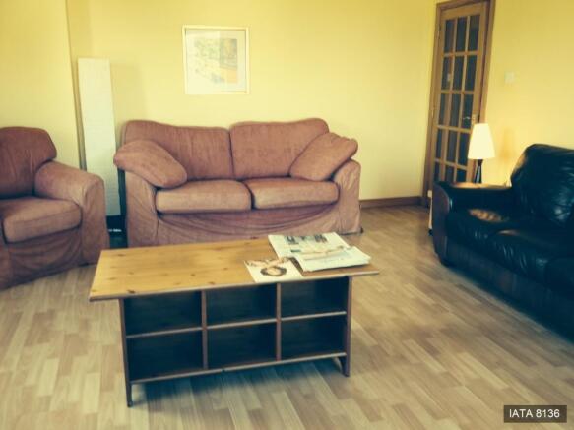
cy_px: 215
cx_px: 287
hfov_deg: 52.6
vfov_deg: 40.7
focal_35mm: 35
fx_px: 580
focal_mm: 4.28
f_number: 2.4
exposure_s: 1/20
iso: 50
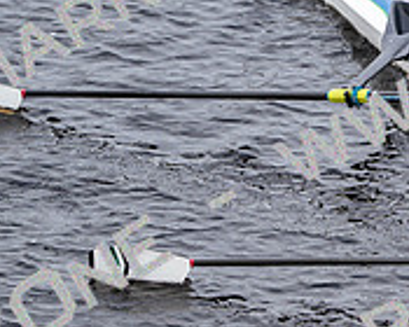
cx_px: 563
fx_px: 7529
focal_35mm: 622
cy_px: 188
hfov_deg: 3.1
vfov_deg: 2.5
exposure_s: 1/2000
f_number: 2.8
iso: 320
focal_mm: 200
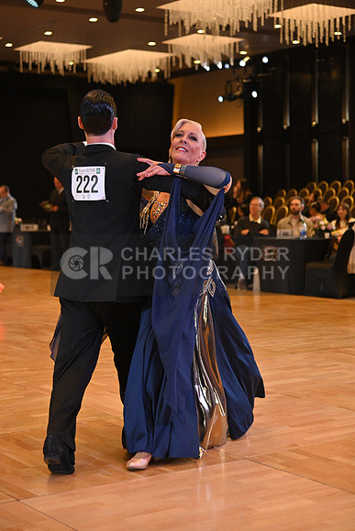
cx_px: 178
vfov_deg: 30.5
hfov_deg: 20.6
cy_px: 266
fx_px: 976
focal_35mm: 66
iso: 1600
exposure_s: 1/400
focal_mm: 66
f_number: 4
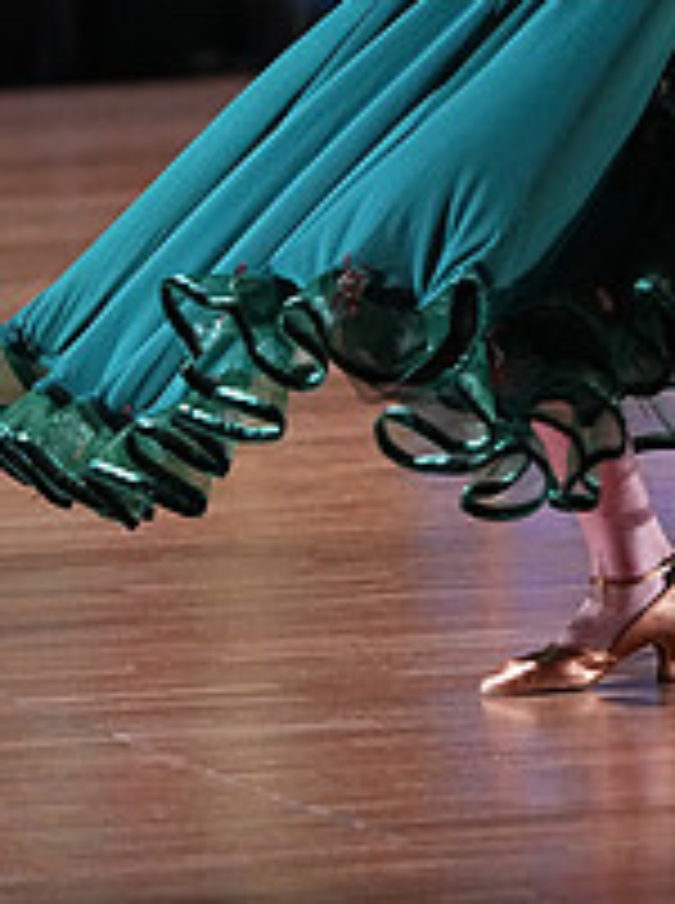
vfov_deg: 4.5
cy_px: -148
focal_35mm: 442
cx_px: 790
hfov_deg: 3.3
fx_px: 11529
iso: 6400
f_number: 4.5
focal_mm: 159
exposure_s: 1/400
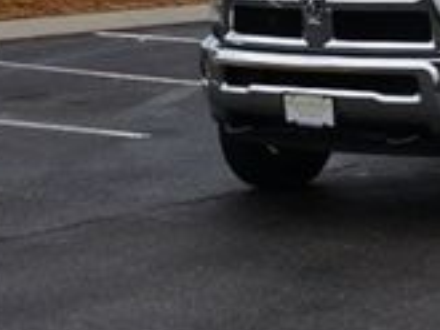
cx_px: 515
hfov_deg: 12.8
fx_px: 1919
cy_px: -81
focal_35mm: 151
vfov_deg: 9.7
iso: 200
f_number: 5.6
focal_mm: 27
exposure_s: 1/250
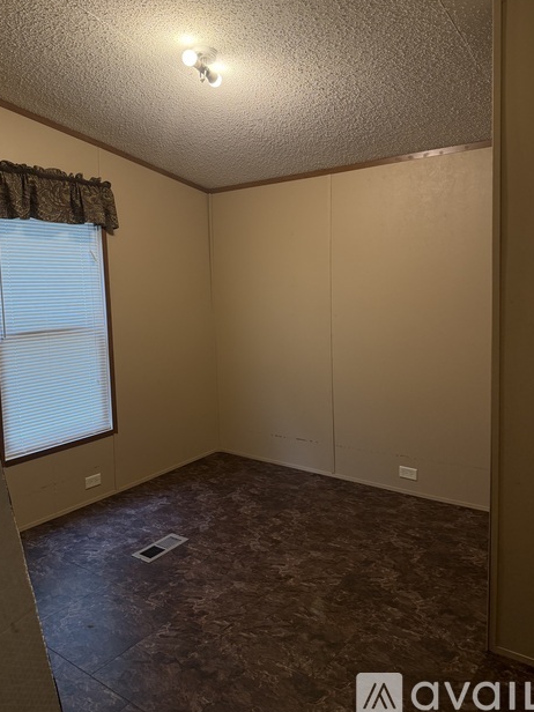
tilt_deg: -4.4
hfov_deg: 53.0
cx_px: 254
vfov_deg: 67.2
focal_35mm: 26
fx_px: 535
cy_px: 333
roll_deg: +2.2
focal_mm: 6.76
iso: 250
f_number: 1.78
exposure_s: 1/120
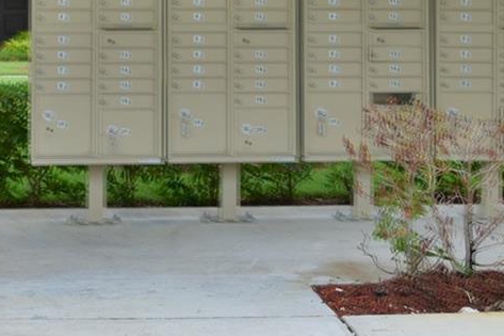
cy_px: -113
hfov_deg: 15.5
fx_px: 1847
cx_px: 302
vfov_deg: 10.2
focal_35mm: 132
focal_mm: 26
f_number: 6.3
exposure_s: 1/160
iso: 125
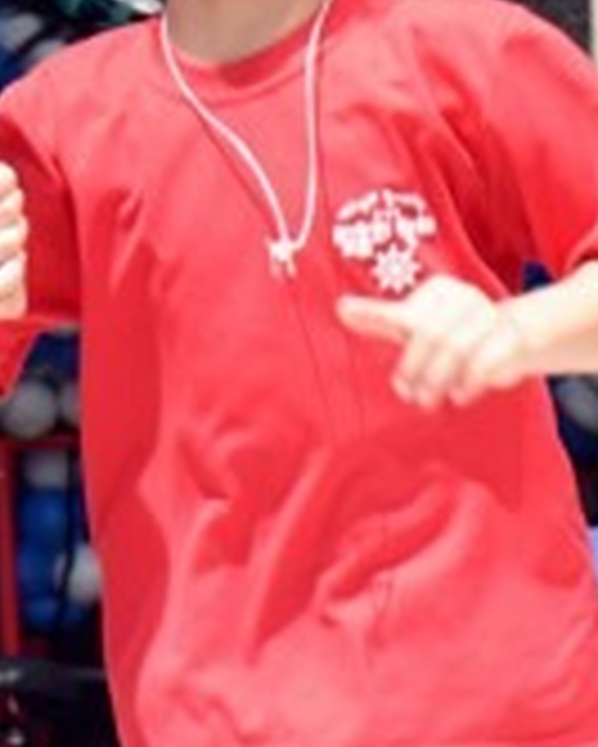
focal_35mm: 803
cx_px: -9
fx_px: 17739
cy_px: -261
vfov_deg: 2.4
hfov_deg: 1.9
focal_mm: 105
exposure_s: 1/250
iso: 250
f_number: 8
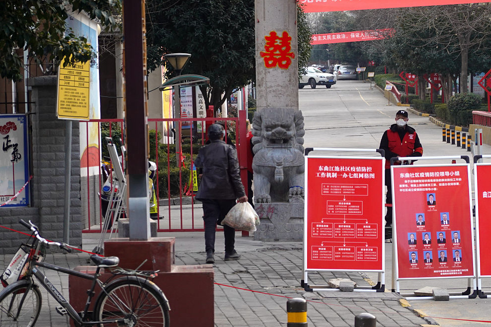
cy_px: 138
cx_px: 230
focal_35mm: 243
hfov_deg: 8.5
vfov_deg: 5.7
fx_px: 3313
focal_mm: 72
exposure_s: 1/125
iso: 200
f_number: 4.5
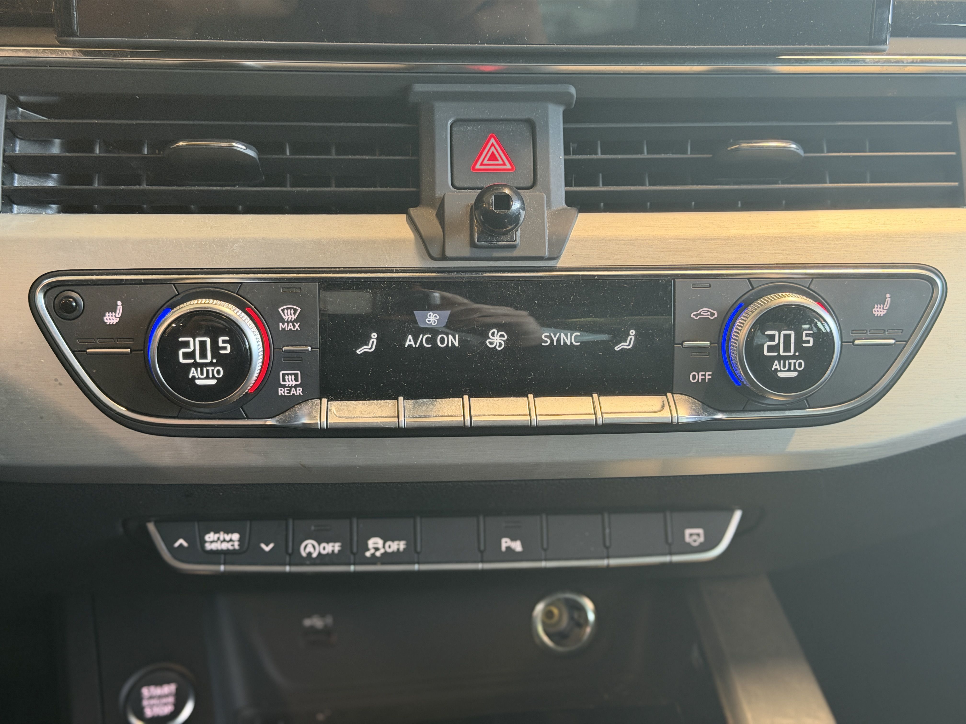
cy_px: 362
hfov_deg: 39.7
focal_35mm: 48
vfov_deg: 30.3
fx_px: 1339
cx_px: 483
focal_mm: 6.76
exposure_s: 1/40
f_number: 1.78
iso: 320
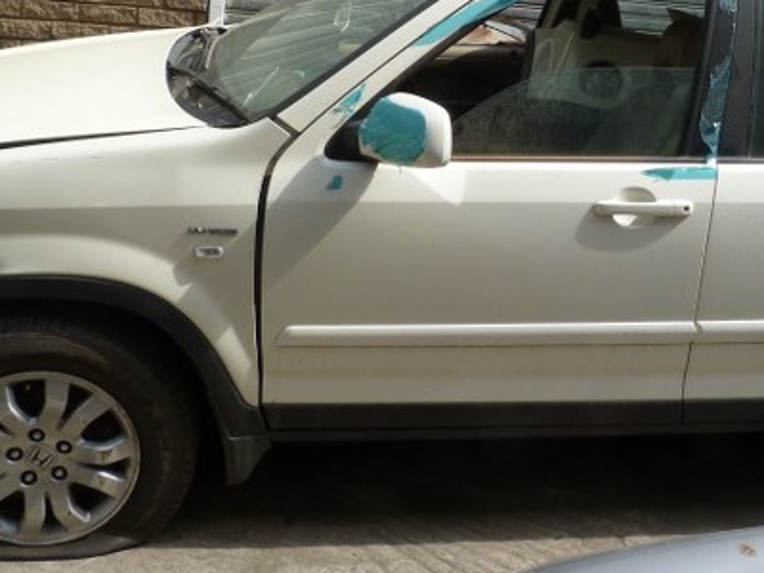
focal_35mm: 50
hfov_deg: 37.7
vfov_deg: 28.4
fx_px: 1104
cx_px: 516
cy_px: 101
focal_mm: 4.5
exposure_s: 1/250
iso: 80
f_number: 5
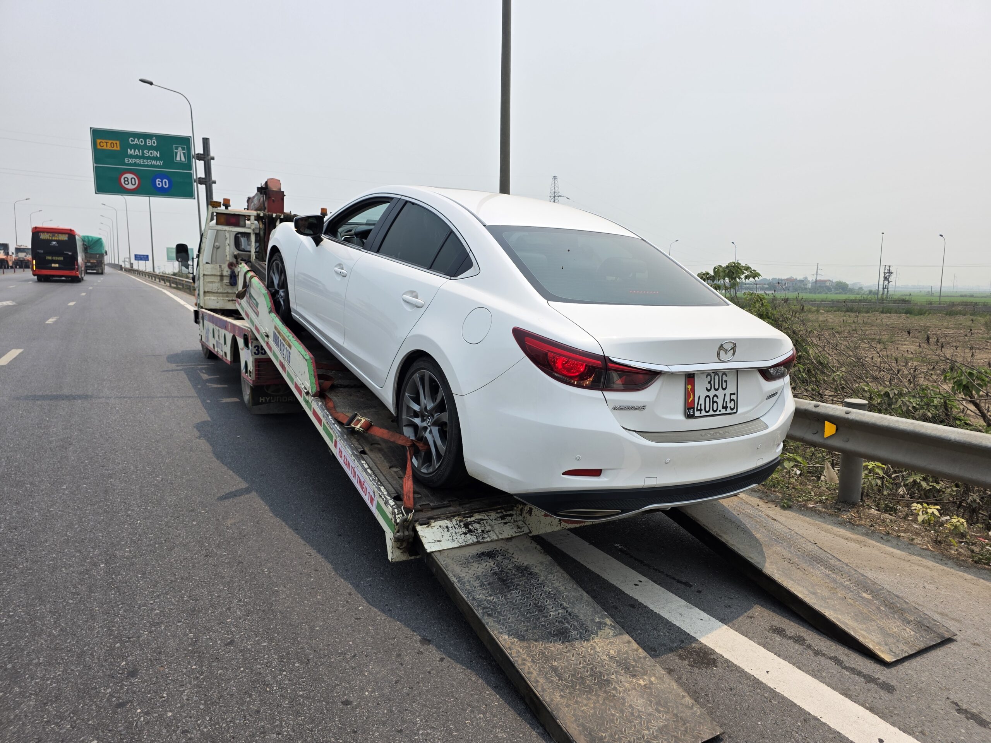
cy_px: 372
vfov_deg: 58.9
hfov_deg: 73.9
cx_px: 496
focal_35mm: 23
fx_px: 658
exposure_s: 1/5958
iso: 80
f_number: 1.7
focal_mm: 6.3
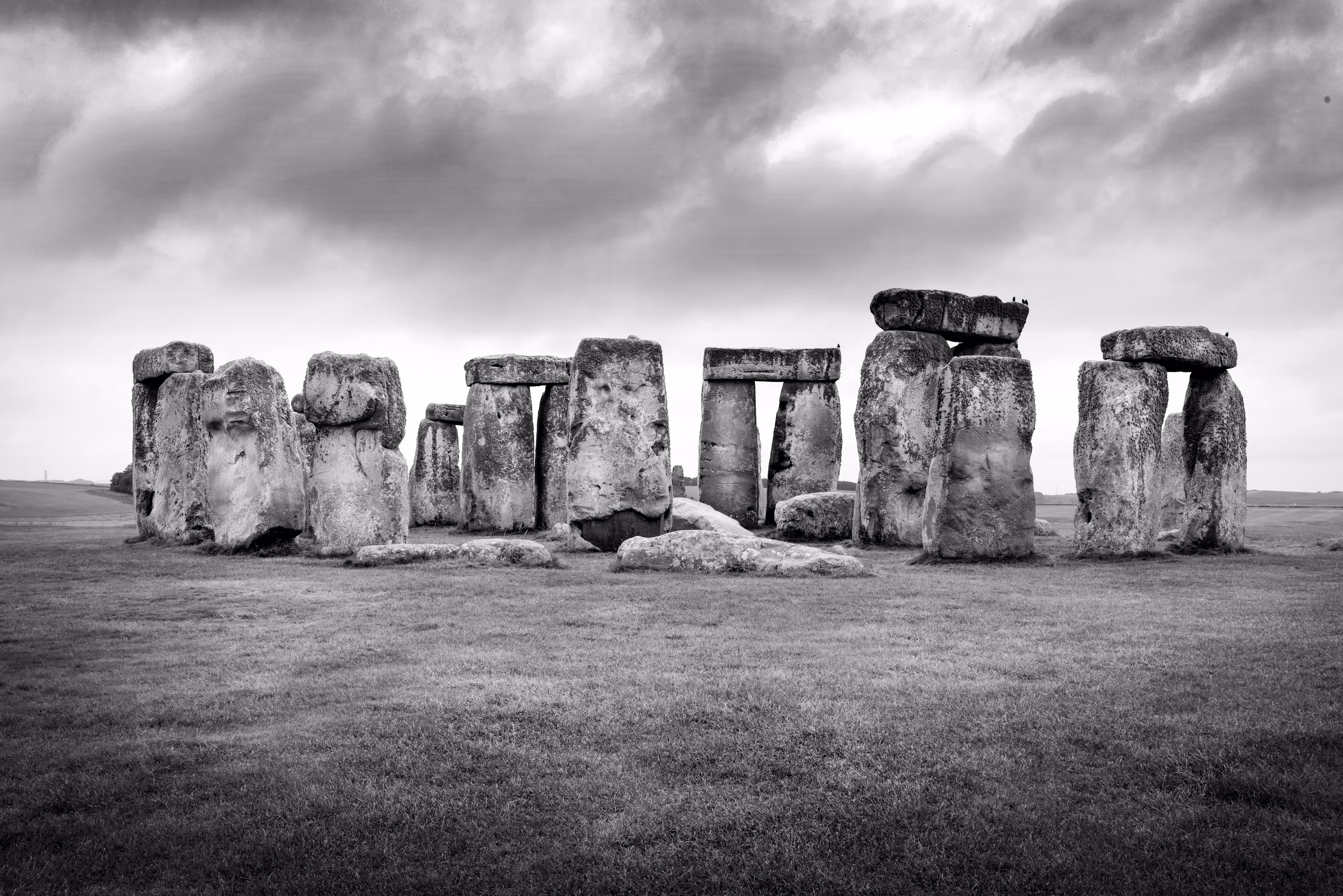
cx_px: 672
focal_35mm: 35
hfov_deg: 54.4
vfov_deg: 37.9
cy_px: 448
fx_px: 1306
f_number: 11
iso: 200
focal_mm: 23
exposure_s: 1/125
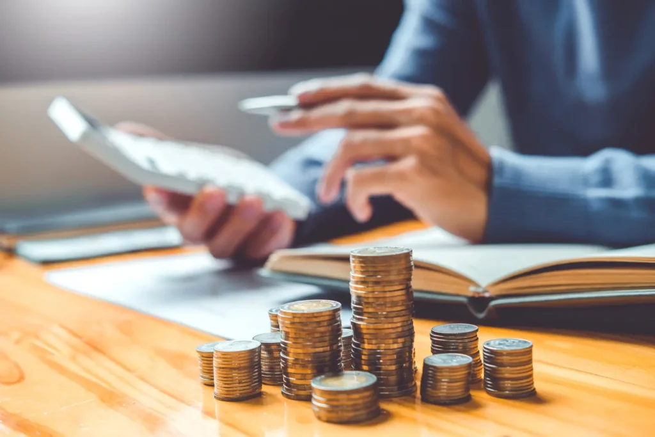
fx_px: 964
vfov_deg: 25.5
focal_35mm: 53
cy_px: 218
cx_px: 328
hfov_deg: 37.5
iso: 250
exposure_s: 1/400
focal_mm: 35
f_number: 3.6
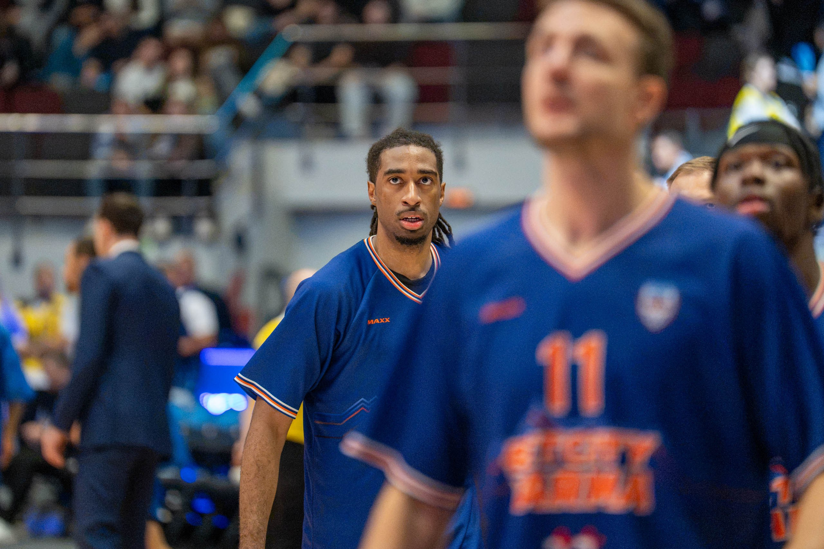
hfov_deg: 8.9
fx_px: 5291
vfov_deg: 5.9
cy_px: 234
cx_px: 380
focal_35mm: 231
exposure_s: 1/1000
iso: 12800
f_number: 2.8
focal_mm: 200
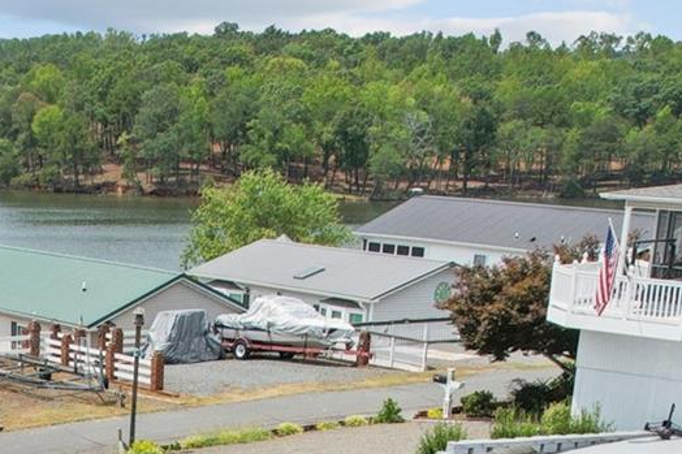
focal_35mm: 86
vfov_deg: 13.9
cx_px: -9
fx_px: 1629
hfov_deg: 22.7
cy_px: 844
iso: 140
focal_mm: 8.4
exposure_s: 1/400
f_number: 2.8
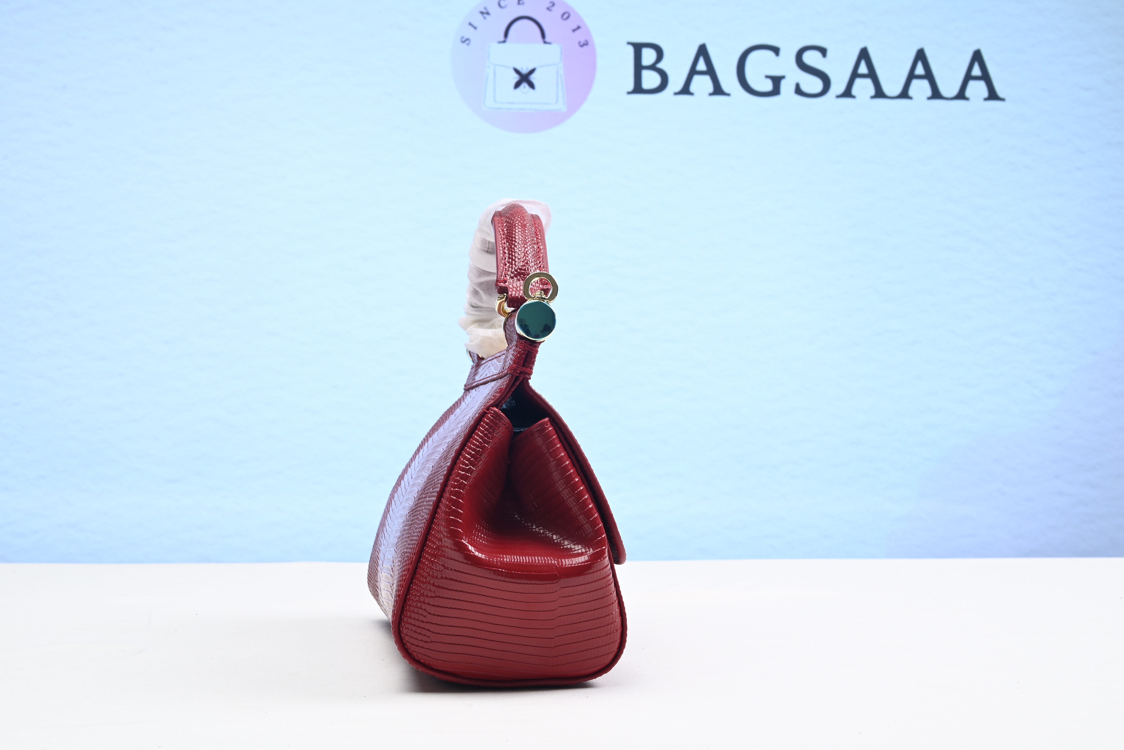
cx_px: 545
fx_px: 1374
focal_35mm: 44
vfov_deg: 30.5
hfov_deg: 44.5
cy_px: 360
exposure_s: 1/2
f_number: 16
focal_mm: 42
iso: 100
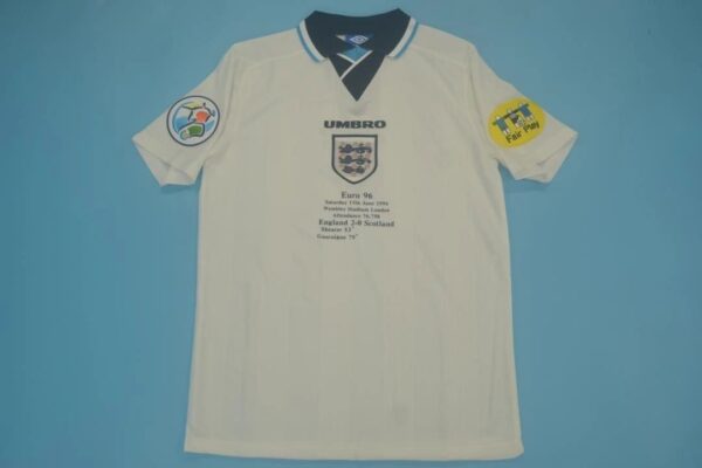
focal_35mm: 33
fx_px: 643
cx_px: 351
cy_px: 234
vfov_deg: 40.0
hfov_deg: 57.2
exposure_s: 1/200
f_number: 4.5
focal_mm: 22
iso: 200
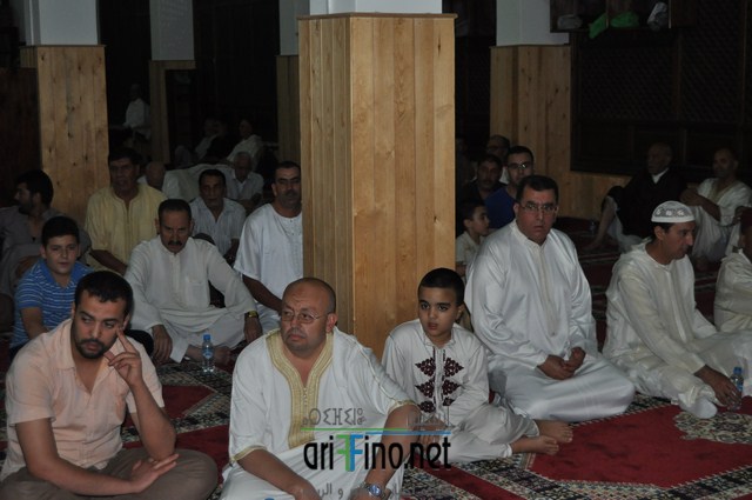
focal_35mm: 57
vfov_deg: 23.7
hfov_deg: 35.1
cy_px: 250
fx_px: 1189
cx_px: 376
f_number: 4.8
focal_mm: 38
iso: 800
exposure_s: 1/60
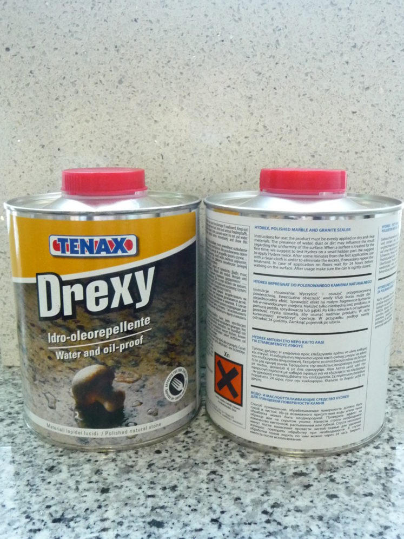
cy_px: 270
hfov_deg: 40.7
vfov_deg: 52.6
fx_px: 545
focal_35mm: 35
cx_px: 202
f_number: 3.3
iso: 400
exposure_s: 1/10
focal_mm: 4.7
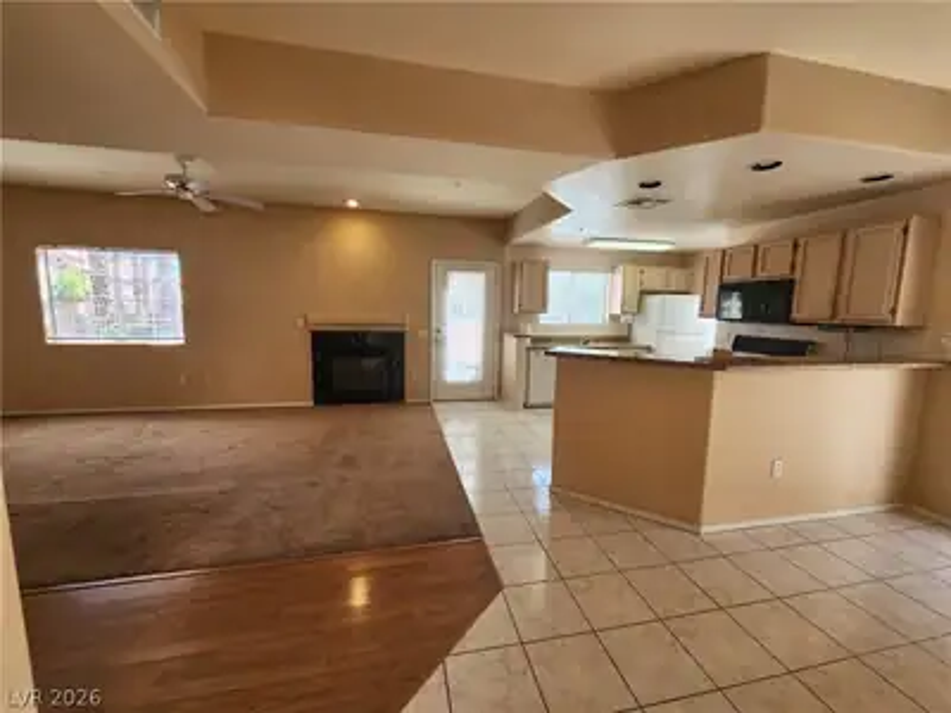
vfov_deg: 89.9
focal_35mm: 13
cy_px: 356
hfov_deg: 106.2
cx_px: 476
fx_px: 357
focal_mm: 2.2
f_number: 2.2
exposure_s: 1/120
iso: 80
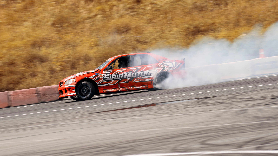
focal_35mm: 314
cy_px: 78
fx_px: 2316
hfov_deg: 6.9
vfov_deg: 3.9
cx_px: 139
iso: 100
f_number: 10
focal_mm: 200
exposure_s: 1/125
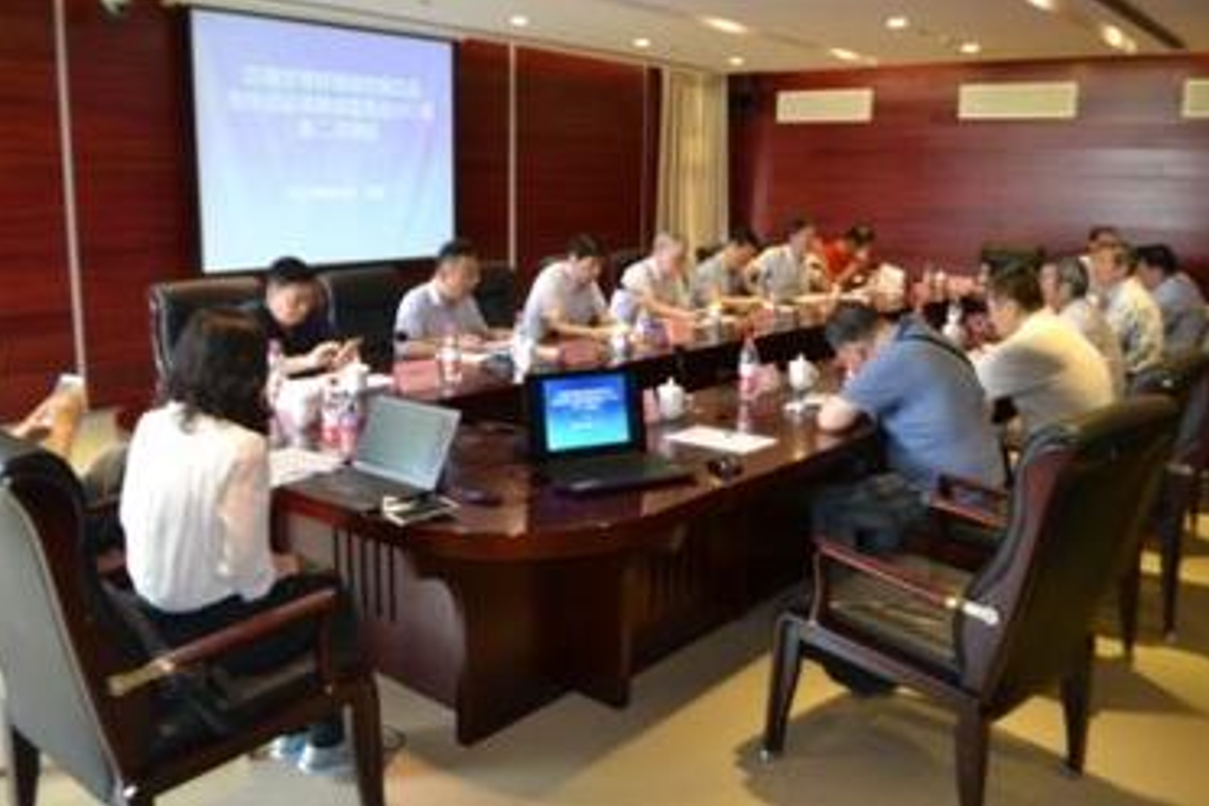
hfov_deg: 63.7
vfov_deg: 44.9
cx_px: 592
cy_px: 377
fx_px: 974
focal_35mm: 29
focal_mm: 18
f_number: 3.5
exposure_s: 1/60
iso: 1000
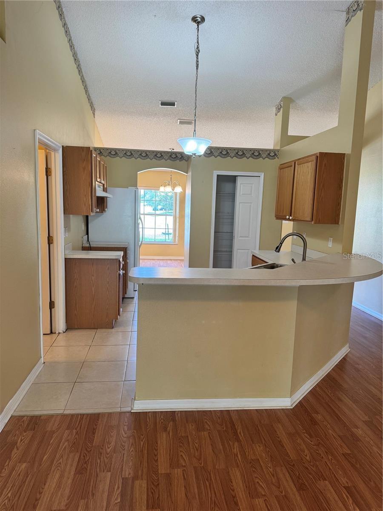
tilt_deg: -9.0
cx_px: 192
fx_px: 354
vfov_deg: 71.6
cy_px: 256
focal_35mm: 24
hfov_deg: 56.8
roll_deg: -2.7
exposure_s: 1/60
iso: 160
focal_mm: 6.76
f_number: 1.78
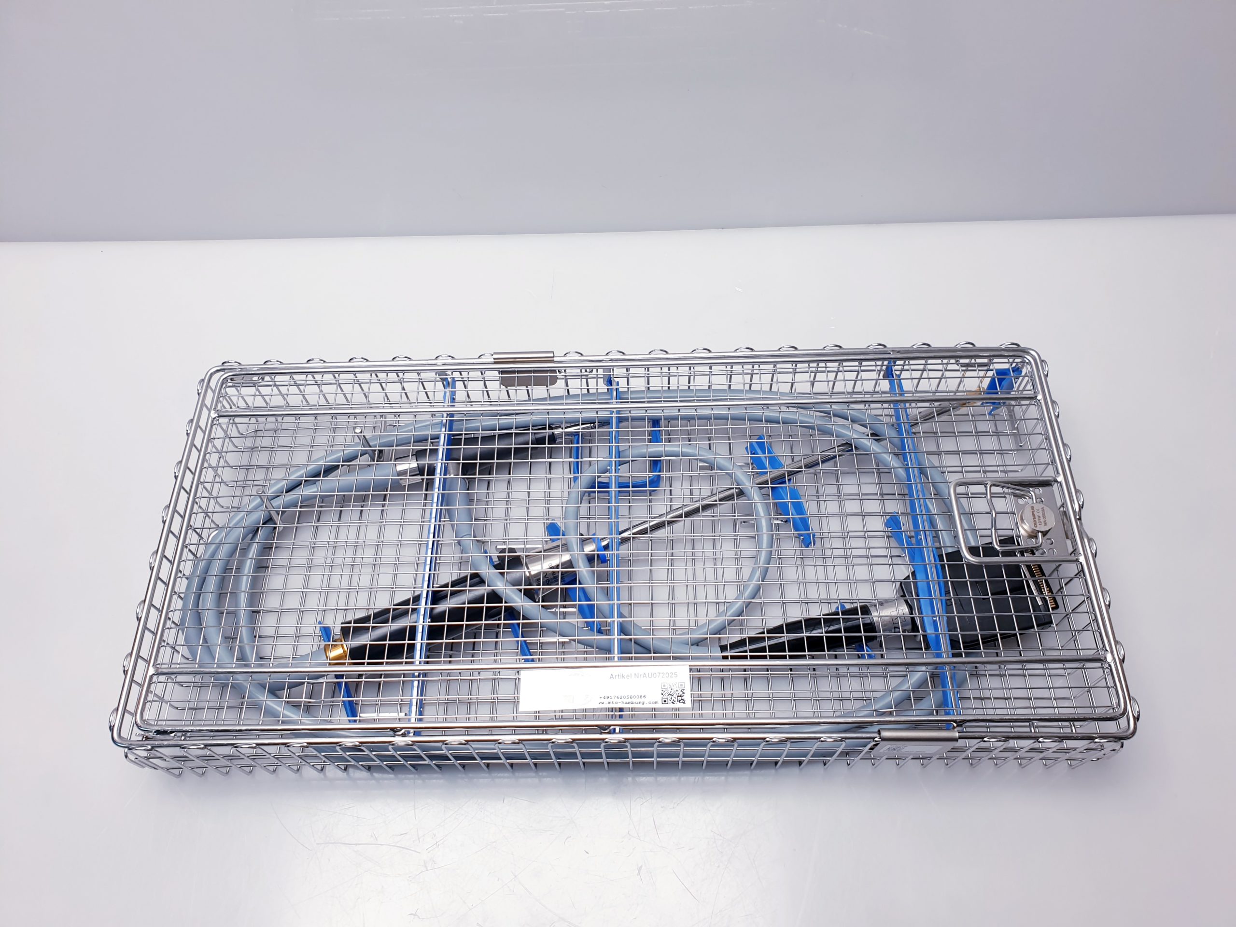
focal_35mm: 26
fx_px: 928
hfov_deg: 67.3
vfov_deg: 53.1
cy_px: 464
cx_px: 618
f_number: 2.4
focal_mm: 4.3
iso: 50
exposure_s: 1/100
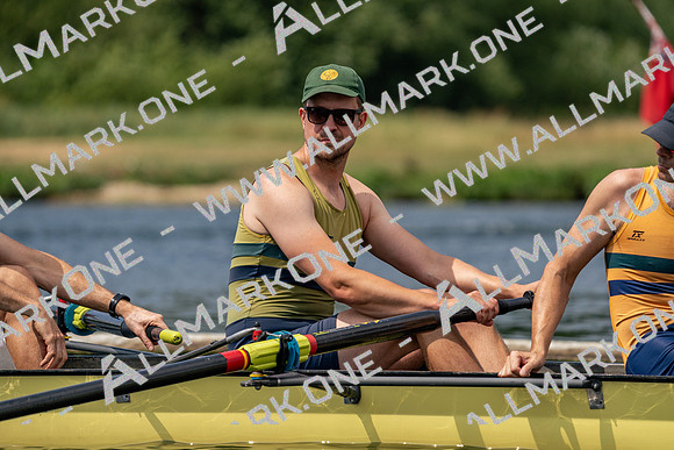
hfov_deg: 5.5
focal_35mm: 376
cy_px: 225
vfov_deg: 3.7
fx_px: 7041
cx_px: 337
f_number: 6.3
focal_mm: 376
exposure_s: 1/1600
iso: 200
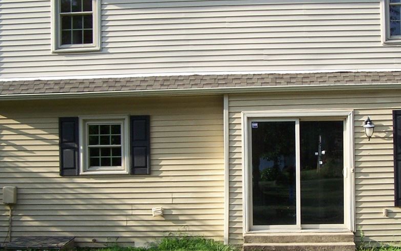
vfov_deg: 19.7
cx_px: 262
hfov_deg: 30.9
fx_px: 721
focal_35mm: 66
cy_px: 127
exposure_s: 1/500
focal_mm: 6.3
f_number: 2.8
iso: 80
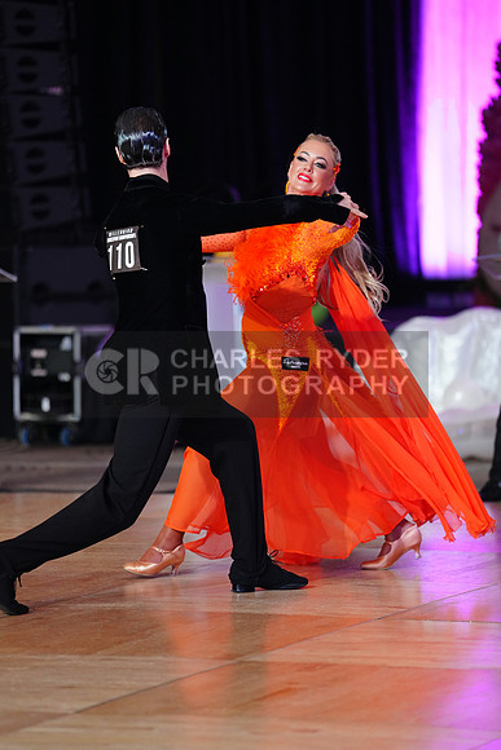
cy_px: 375
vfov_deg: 10.3
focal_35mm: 200
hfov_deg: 6.9
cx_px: 250
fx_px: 4172
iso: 2000
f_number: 2.8
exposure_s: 1/500
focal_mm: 200
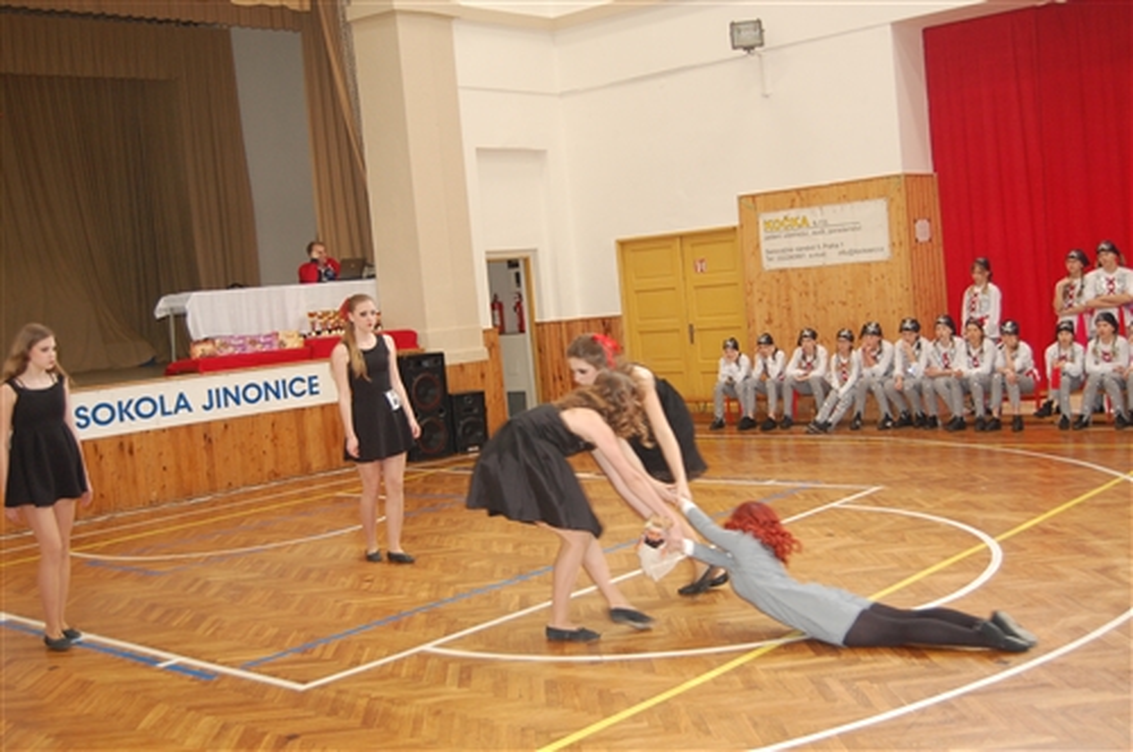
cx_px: 566
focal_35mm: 39
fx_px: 1226
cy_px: 376
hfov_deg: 49.6
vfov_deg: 34.1
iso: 720
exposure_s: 1/60
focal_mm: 26
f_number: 4.2
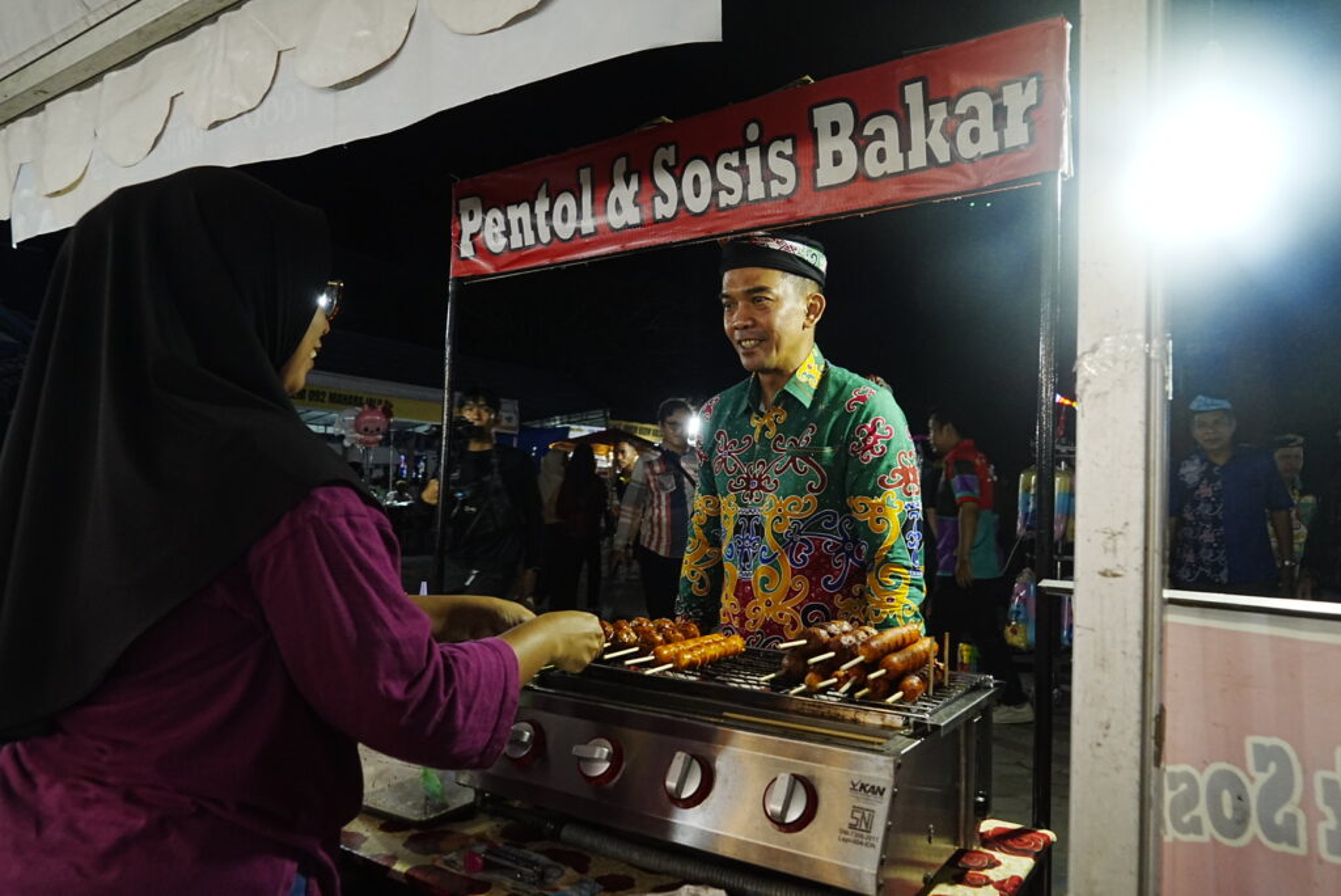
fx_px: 894
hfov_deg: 73.7
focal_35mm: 24
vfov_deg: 53.2
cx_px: 670
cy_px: 448
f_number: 6.3
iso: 3200
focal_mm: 24
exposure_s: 1/125
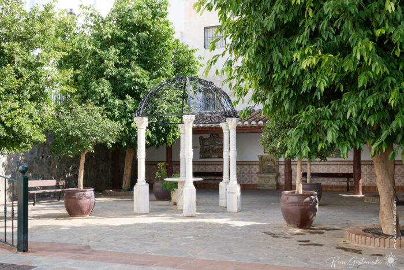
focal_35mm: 40
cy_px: 135
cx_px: 202
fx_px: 449
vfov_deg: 33.4
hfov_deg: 48.4
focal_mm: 40
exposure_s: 1/60
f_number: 11
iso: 100
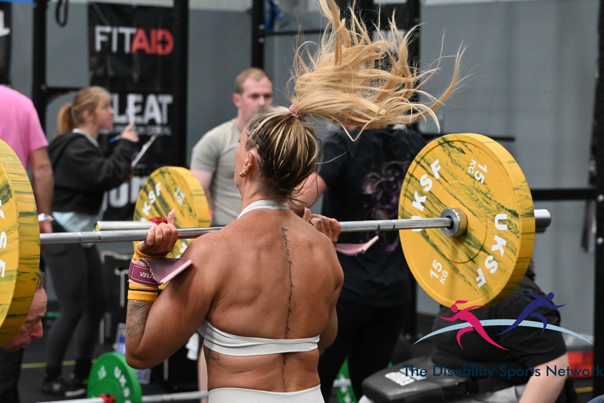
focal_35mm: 112
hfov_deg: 18.2
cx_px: 302
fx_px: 1887
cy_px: 202
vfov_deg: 12.2
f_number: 4.5
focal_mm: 75
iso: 4000
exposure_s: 1/640
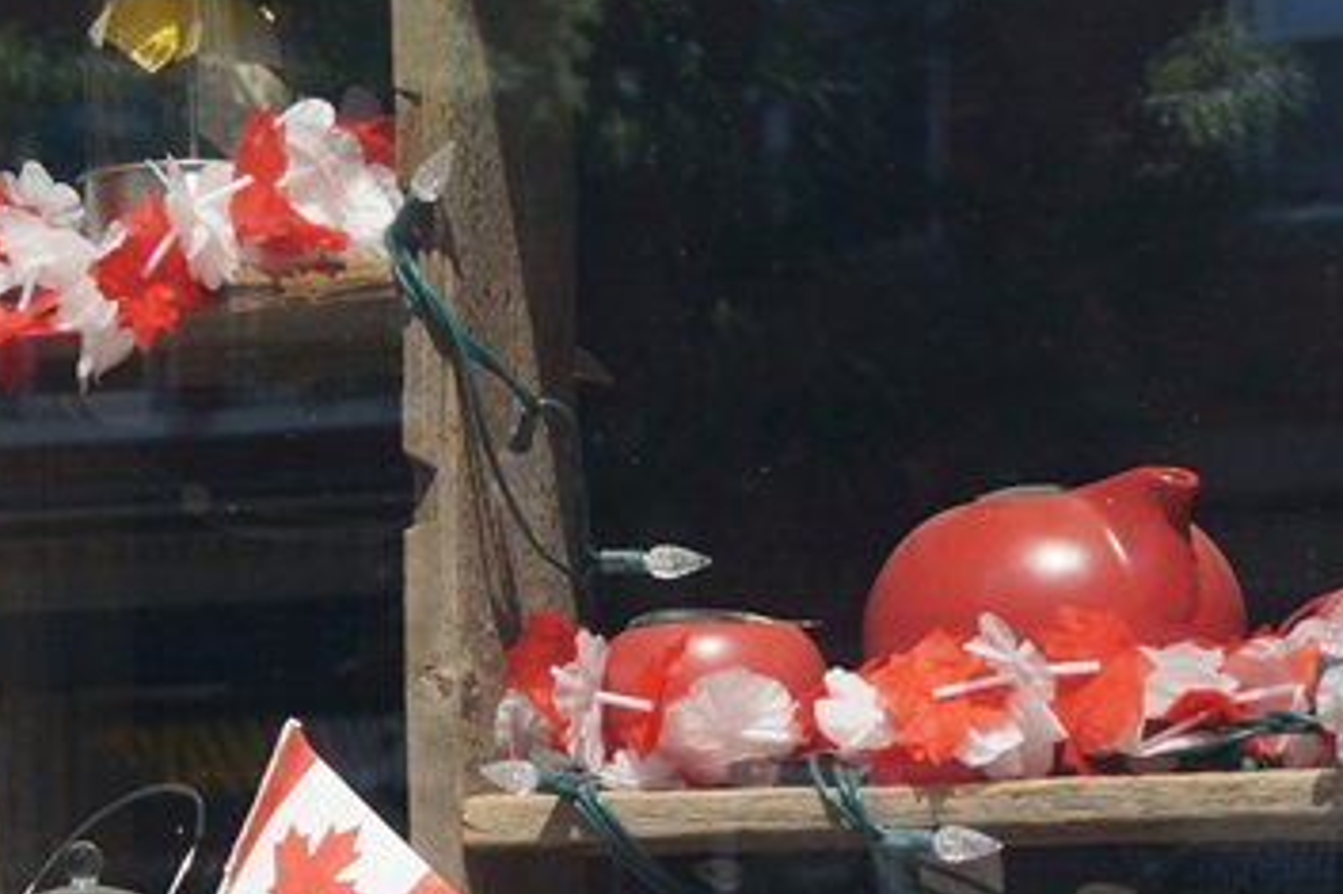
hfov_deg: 16.8
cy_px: 1278
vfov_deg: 10.9
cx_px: 681
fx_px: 4549
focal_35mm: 122
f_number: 5
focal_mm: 28
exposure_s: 1/200
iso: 100
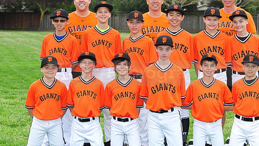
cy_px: 68
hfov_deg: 14.7
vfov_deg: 8.3
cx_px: 147
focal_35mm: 146
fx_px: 1003
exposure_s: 1/200
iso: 400
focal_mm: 105
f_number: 8
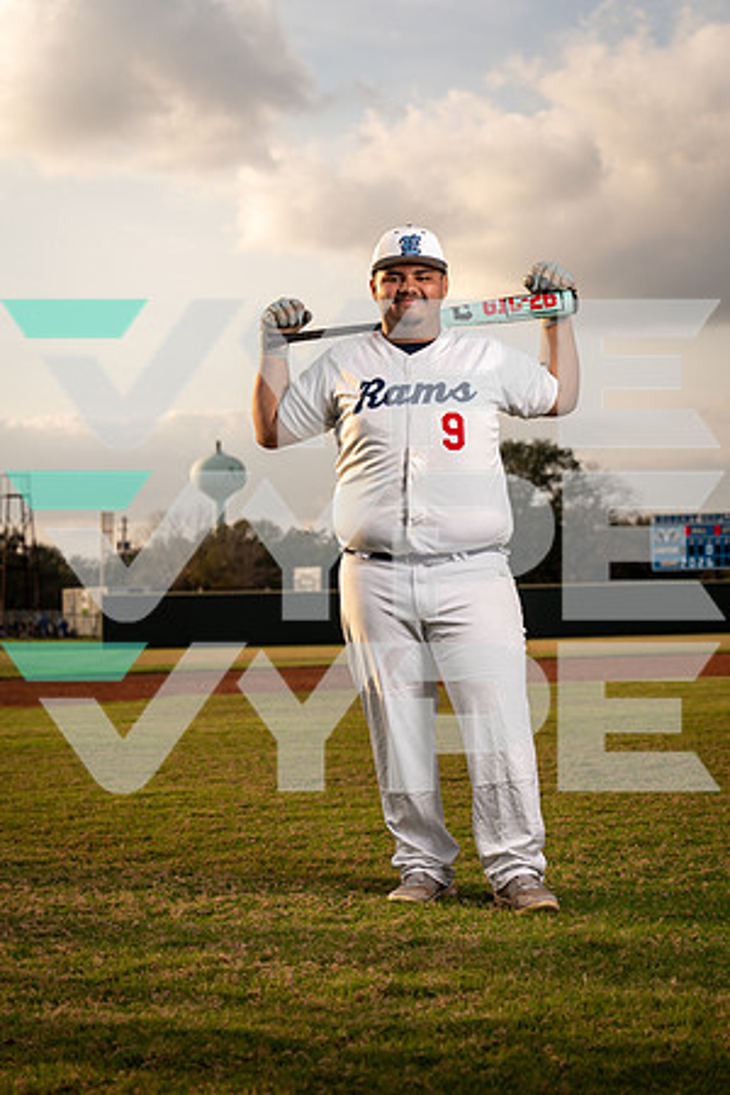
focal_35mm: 70
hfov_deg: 19.5
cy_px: 548
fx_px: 2129
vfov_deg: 28.8
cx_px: 365
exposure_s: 1/1000
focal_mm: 70
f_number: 5
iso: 250
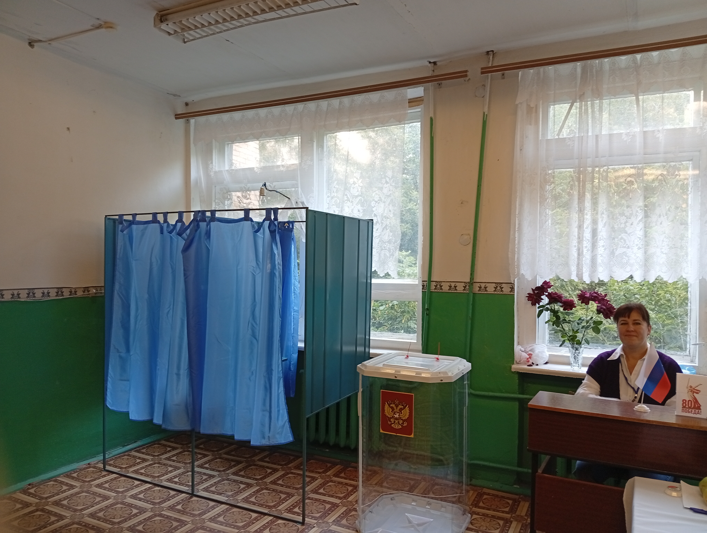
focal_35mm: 27
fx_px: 552
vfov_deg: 51.5
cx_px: 354
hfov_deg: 65.2
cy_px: 266
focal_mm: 3.98
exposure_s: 1/33.3
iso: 180
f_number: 1.8
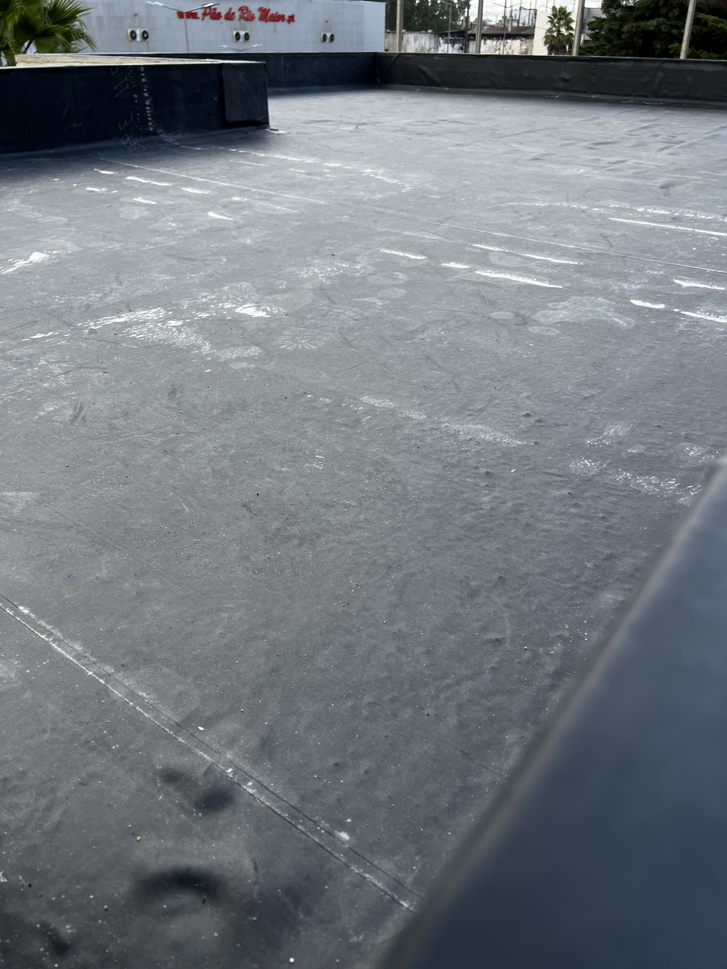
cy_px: 484
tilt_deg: -31.4
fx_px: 728
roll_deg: -0.9
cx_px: 364
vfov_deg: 67.3
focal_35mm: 26
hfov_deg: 53.1
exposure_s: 1/547
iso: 50
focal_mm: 5.7
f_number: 1.5
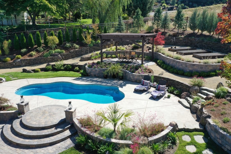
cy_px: 77
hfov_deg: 65.5
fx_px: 180
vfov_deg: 46.4
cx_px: 116
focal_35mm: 28
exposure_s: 1/240
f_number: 5.6
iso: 100
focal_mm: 10.26
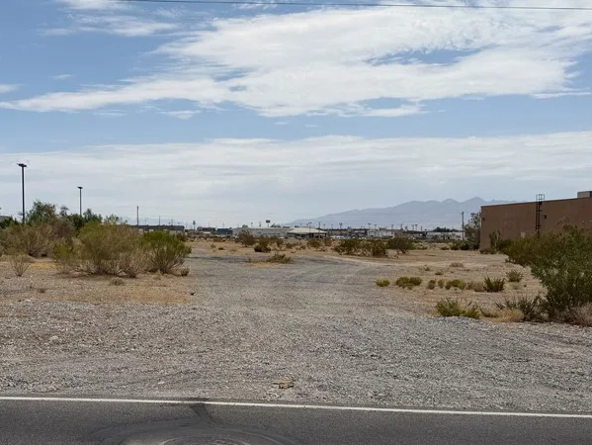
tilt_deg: -2.5
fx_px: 702
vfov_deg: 35.1
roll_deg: -0.6
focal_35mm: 41
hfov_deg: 45.0
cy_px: 260
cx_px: 191
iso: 80
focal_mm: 6.76
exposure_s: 1/10309
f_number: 1.78
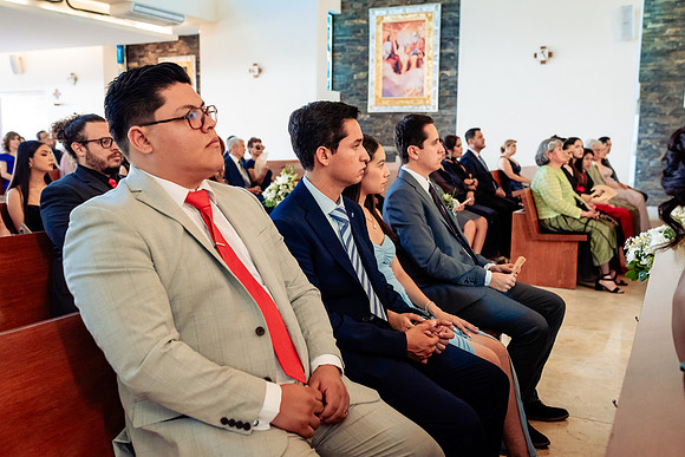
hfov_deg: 53.8
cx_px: 342
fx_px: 675
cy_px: 228
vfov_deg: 37.4
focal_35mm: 35
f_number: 4.5
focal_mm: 35
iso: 2500
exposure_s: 1/160
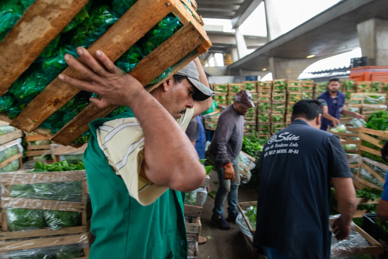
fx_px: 259
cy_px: 130
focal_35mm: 24
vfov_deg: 53.2
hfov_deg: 73.7
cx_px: 194
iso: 800
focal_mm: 24
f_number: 3.5
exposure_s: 1/80
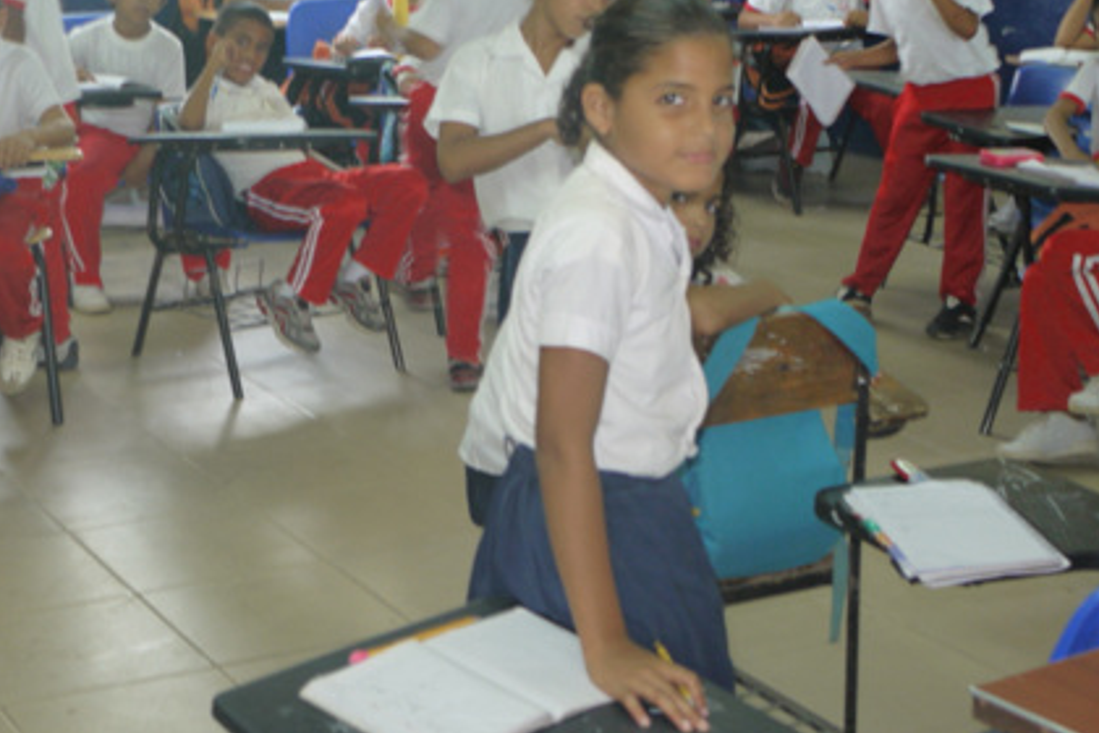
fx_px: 2320
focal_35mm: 76
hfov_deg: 26.5
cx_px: 398
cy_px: 188
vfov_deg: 17.8
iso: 400
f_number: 4.8
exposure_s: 1/30
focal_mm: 24
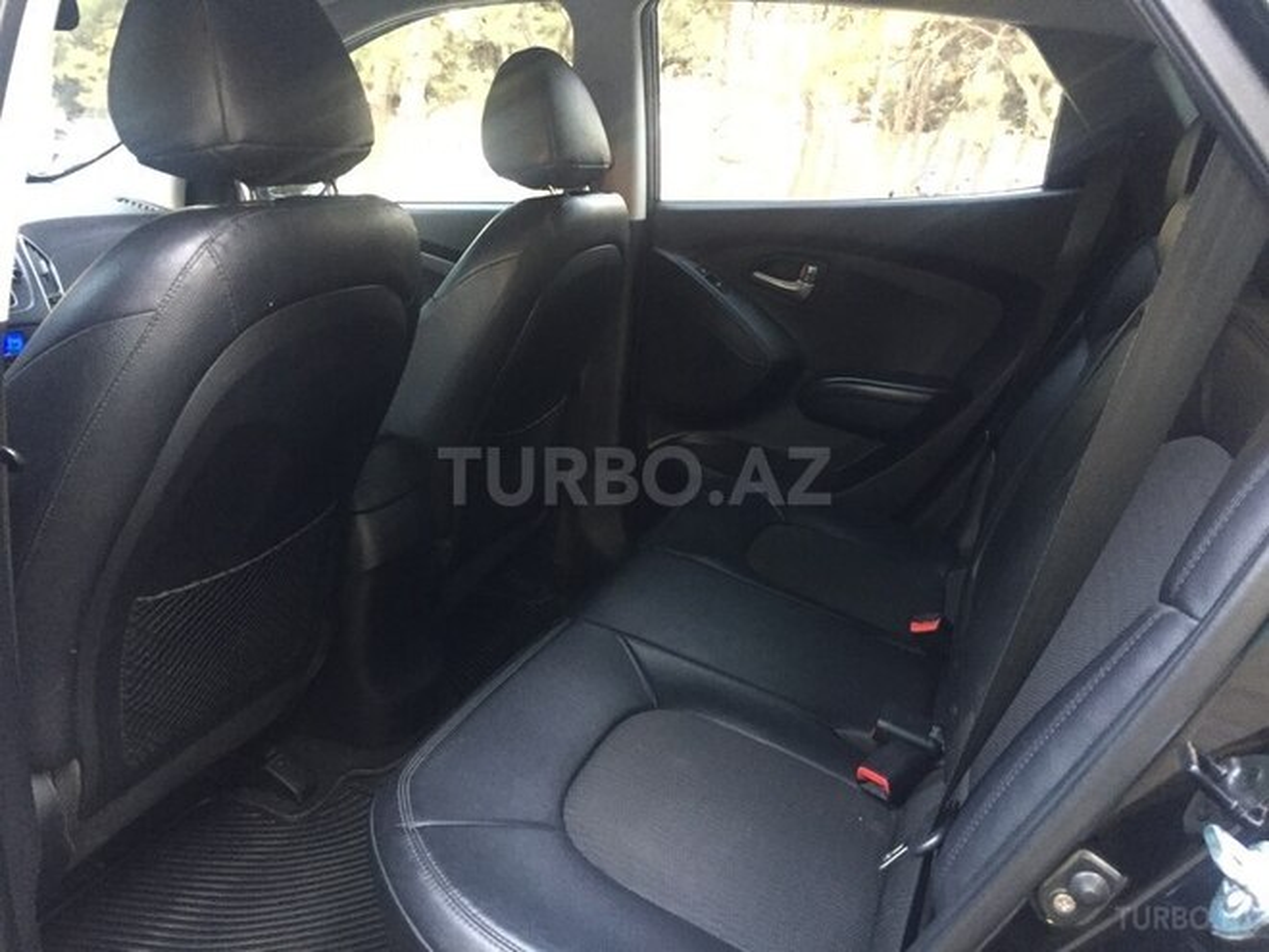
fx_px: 1063
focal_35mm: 29
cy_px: 476
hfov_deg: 61.7
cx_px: 634
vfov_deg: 48.2
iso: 250
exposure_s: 1/17
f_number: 2.2
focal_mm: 4.15
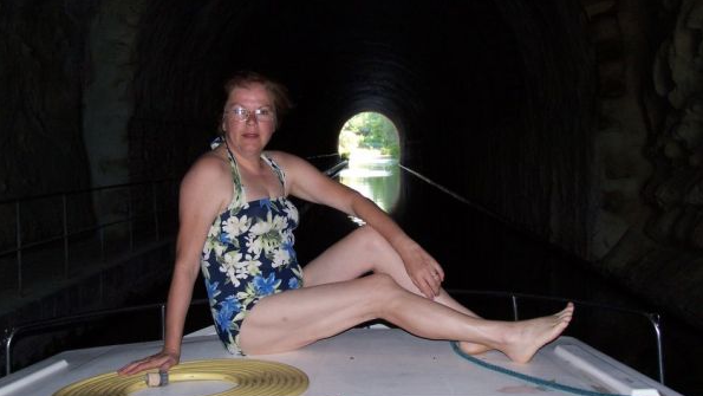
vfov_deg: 21.5
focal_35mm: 56
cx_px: 350
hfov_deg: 37.2
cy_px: 186
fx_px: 1044
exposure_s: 1/60
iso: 140
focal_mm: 8.5
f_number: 3
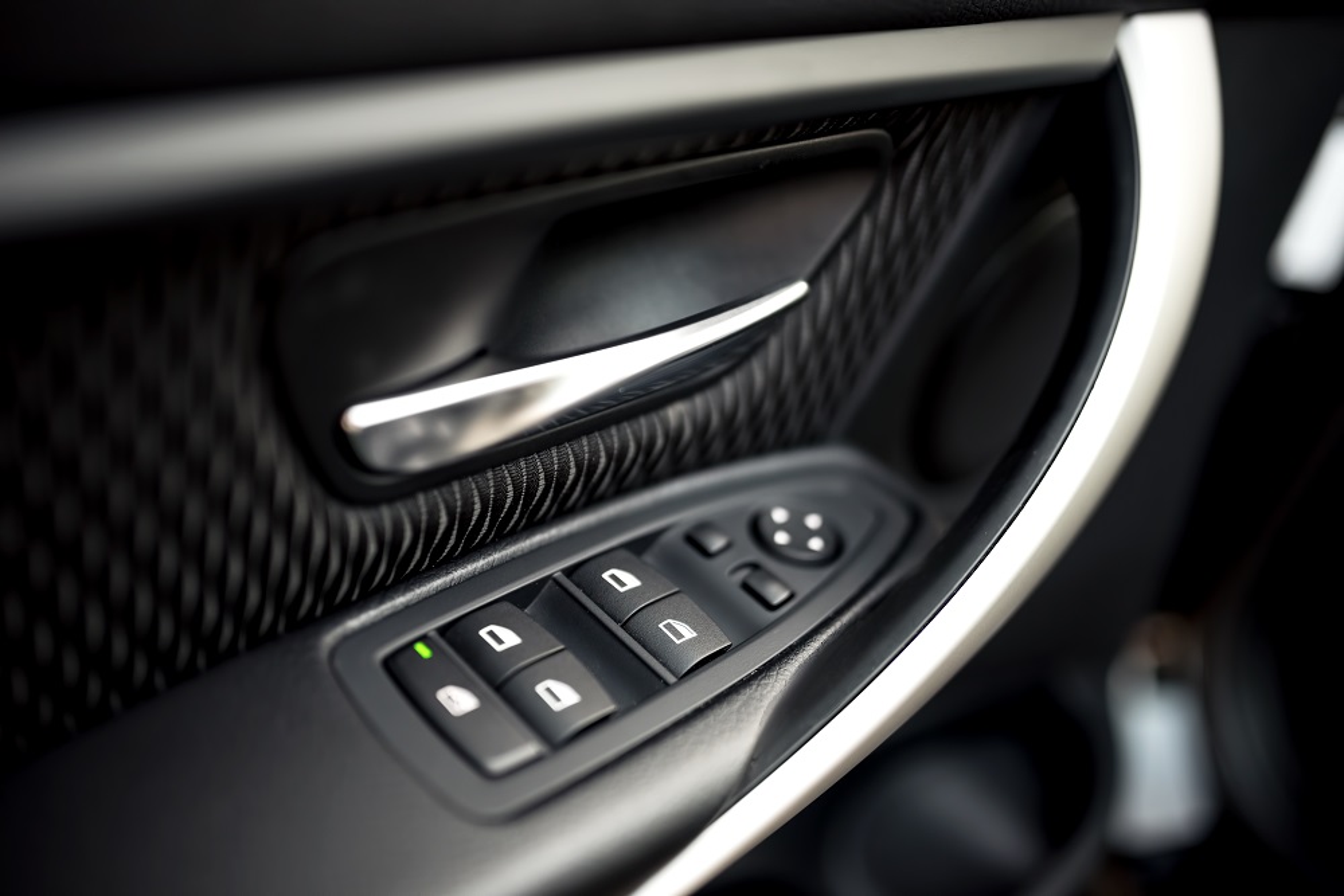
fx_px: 1307
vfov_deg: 37.9
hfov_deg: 54.4
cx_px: 672
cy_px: 448
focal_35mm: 35
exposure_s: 1/200
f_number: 1.4
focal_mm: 35
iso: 800
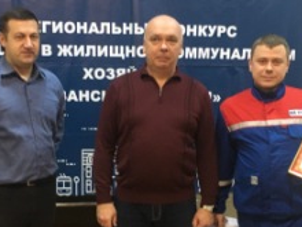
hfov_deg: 32.7
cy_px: 154
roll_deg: -0.2
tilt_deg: -9.0
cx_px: 132
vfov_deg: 24.7
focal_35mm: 59
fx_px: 515
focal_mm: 4.15
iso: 200
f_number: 2.2
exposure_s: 1/25
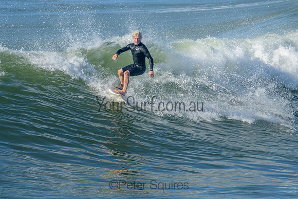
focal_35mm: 1107
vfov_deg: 1.2
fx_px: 9162
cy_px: 76
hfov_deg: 1.9
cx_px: 122
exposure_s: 1/2000
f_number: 11
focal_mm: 800
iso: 1100
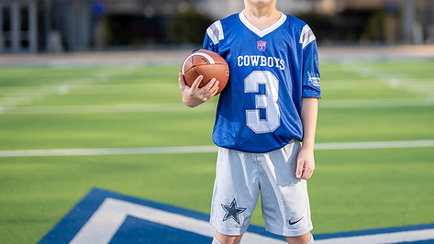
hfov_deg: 24.1
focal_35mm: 88
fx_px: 1013
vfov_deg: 13.6
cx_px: 279
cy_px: 37
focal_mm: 50
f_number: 1.2
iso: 125
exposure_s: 1/4000
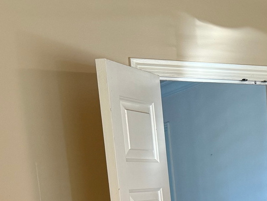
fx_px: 710
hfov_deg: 19.0
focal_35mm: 92
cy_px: 348
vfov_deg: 14.4
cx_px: 388
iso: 200
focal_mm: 6.76
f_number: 1.78
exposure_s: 1/60
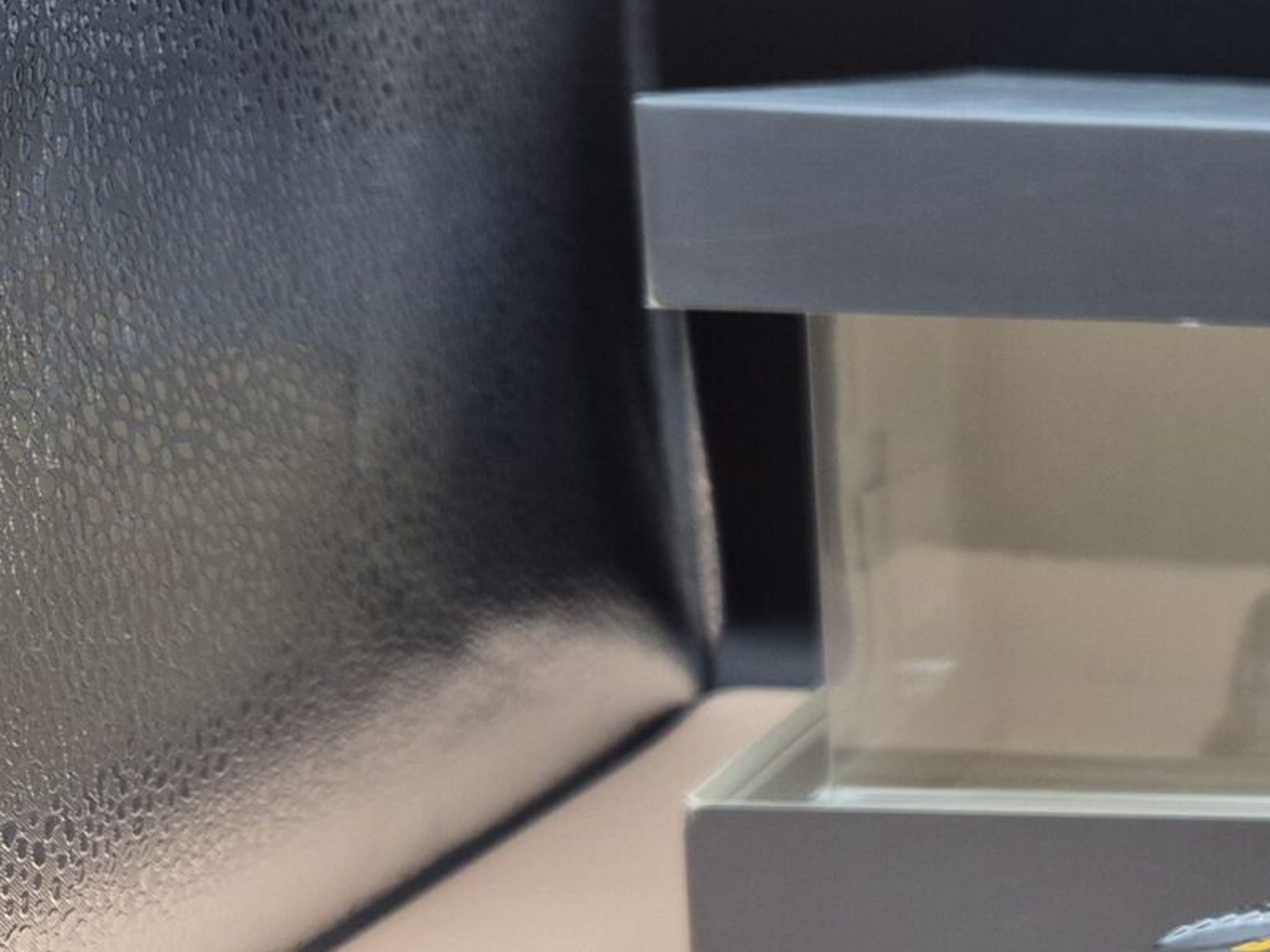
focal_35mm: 74
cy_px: 694
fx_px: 2715
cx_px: 1878
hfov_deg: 22.1
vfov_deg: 19.8
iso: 40
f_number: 1.8
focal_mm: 5.4
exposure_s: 1/52
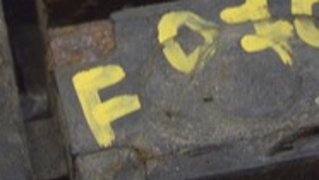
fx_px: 2564
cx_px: 154
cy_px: -75
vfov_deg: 4.0
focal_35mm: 303
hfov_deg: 7.1
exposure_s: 1/20
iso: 400
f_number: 5.6
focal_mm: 35
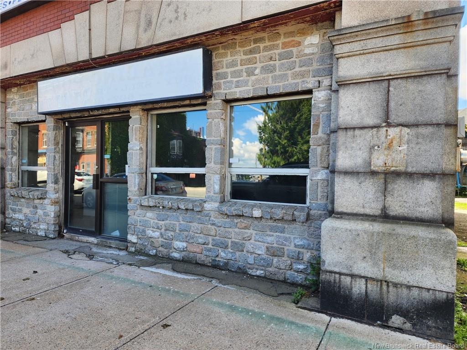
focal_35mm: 23
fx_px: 310
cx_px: 234
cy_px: 175
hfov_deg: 73.9
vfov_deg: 58.9
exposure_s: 1/180
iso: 16
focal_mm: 6.4
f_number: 1.8
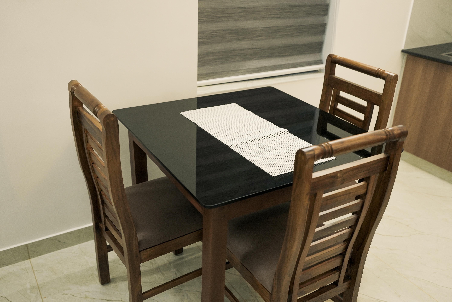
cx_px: 226
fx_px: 440
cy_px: 151
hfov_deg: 54.4
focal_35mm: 35
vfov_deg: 37.9
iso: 800
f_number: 3.2
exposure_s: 1/160
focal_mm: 35
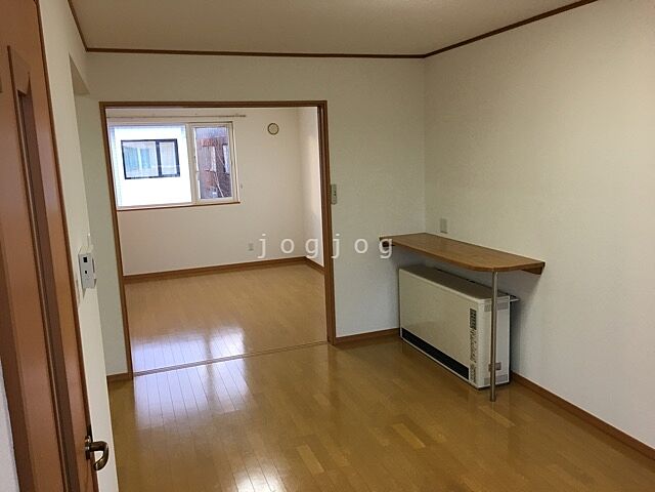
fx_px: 549
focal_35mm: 29
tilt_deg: -9.5
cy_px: 246
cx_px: 328
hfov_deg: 61.7
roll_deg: +3.1
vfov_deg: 48.2
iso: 40
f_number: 2.2
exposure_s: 1/30
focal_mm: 4.15
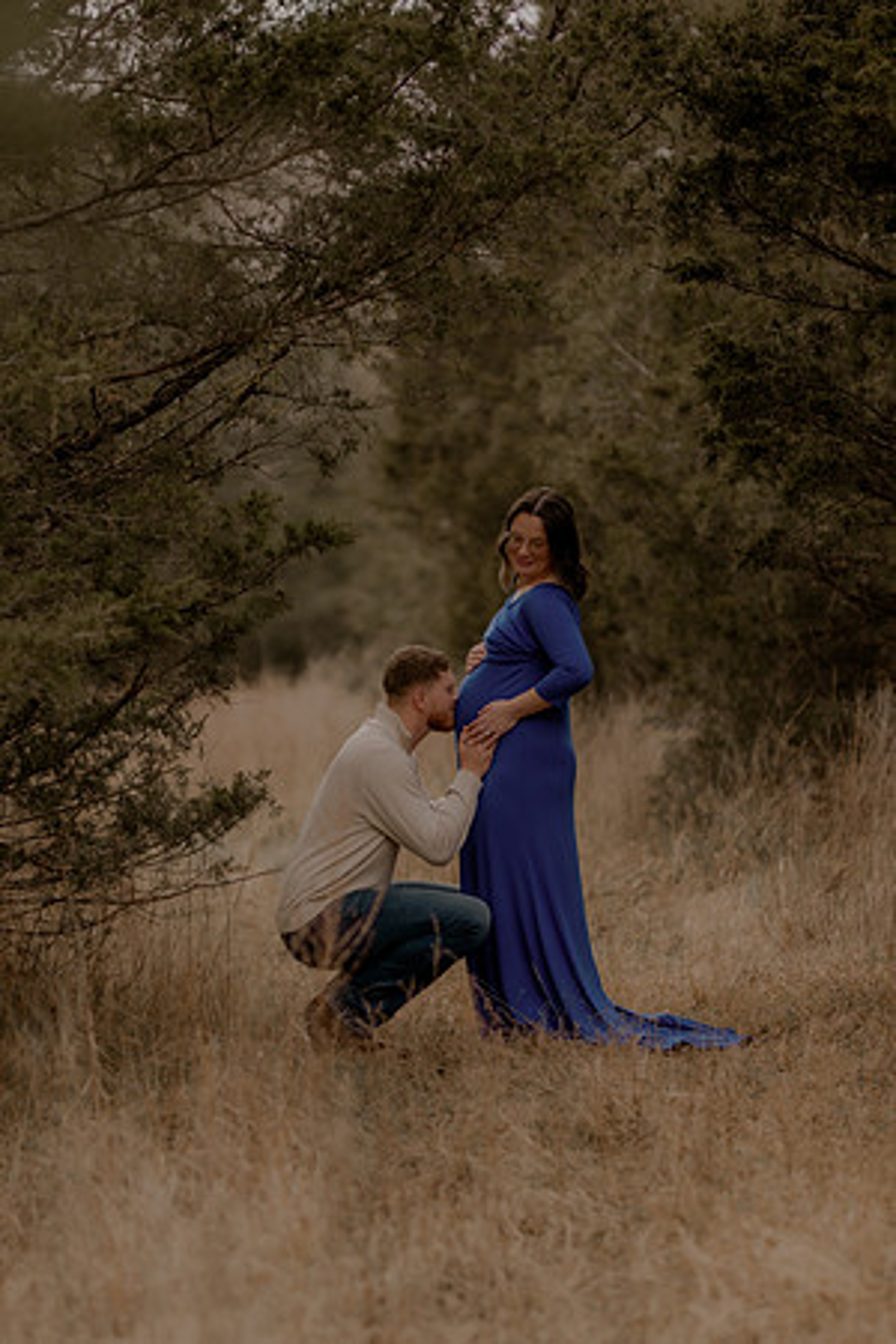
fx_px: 4741
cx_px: 448
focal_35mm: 127
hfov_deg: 10.8
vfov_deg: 16.1
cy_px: 672
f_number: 1.4
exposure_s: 1/2000
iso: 200
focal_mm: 85
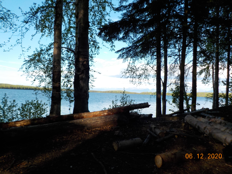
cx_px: 116
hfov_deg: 60.0
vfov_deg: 46.8
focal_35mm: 30
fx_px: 201
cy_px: 87
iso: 125
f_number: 3.3
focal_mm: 4.1
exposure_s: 1/500
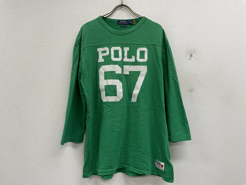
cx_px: 123
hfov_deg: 67.3
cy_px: 92
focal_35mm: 26
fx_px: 185
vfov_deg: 53.1
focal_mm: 4.2
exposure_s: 1/115
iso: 64
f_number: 1.6
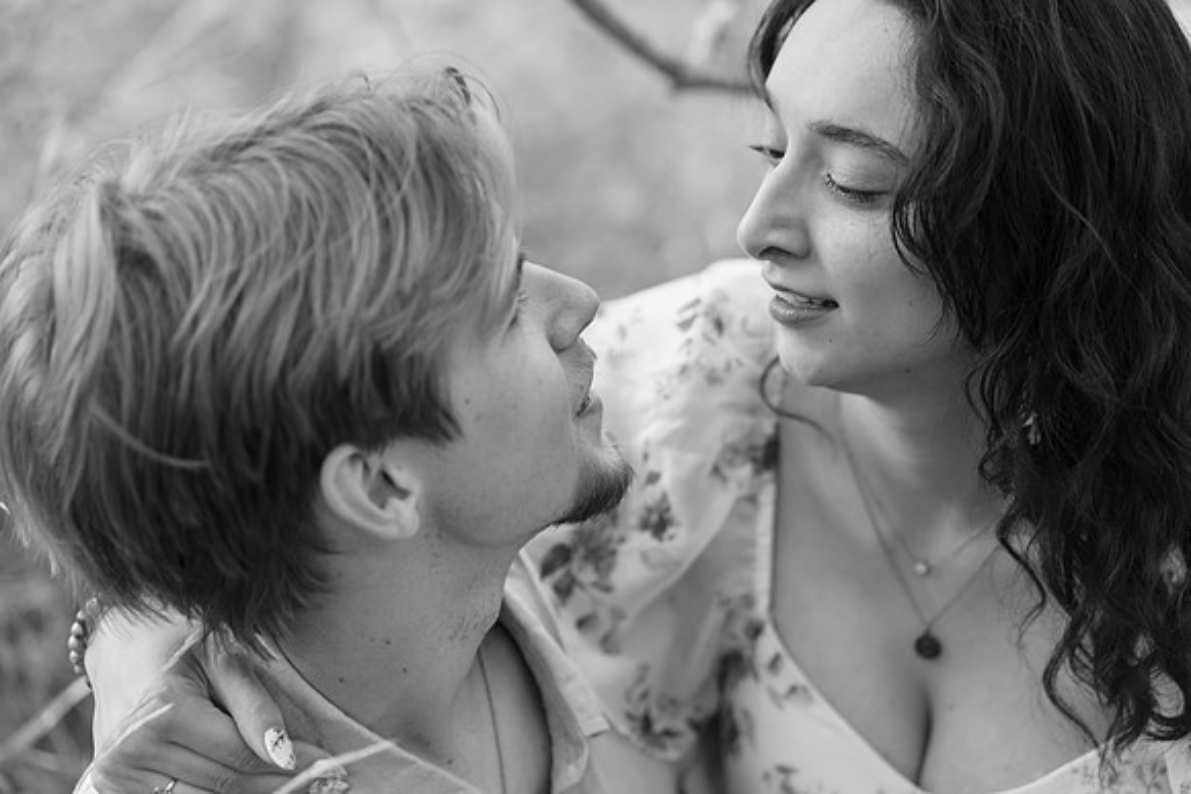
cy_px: 397
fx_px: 2813
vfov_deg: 16.1
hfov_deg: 23.9
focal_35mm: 85
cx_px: 596
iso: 800
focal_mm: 85
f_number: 2.5
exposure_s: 1/160
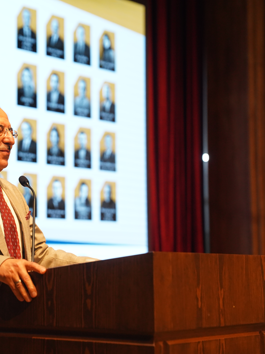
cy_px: 177
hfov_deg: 15.3
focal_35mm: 96
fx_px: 980
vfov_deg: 20.4
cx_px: 48
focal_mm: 66
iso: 3200
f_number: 2.8
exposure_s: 1/400
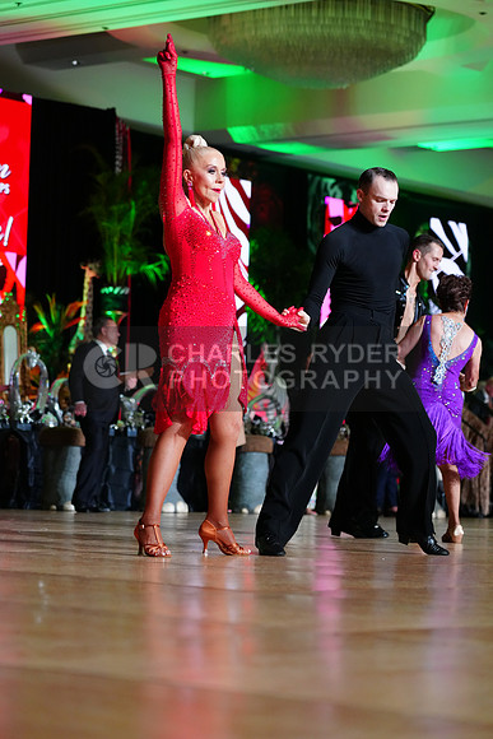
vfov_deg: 19.5
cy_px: 370
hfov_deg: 13.0
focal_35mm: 105
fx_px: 2155
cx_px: 246
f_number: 4
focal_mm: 105
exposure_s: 1/250
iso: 3200
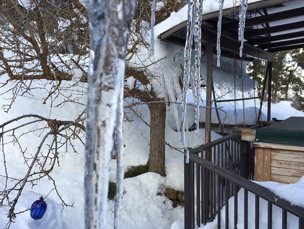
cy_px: 114
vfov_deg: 48.3
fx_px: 255
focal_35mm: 29
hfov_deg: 61.6
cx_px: 152
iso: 32
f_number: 2.2
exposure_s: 1/1199
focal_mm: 4.15
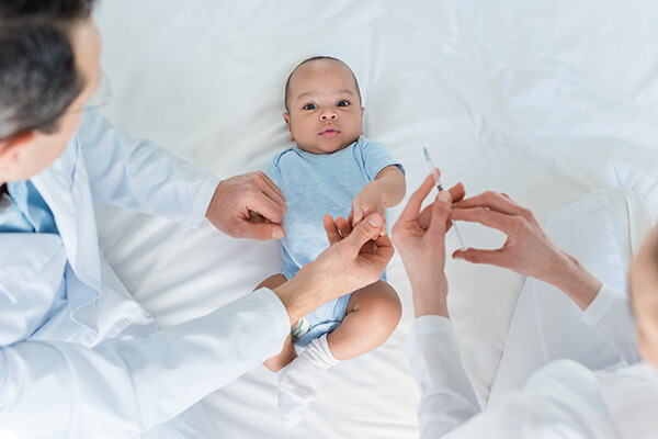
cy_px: 220
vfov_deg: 27.0
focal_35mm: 50
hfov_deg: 39.6
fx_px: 914
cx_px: 329
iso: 100
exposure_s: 1/320
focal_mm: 50
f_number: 3.5
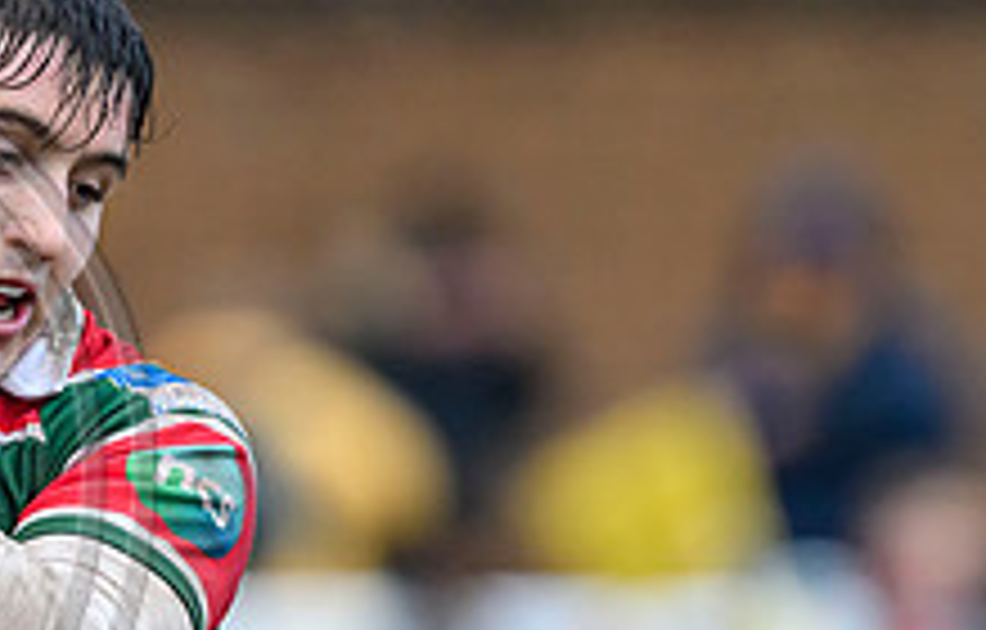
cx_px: -36
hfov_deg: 1.6
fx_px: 35078
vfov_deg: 1.0
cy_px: 693
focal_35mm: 1297
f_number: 4
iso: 4000
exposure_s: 1/1600
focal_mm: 400
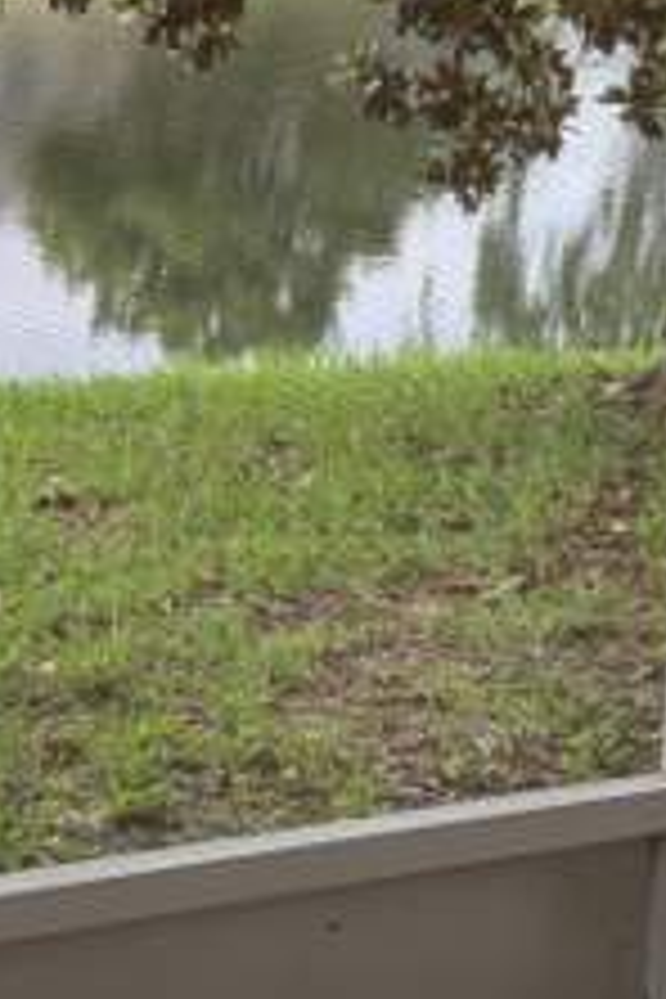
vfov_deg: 18.9
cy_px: 392
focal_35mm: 108
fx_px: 2997
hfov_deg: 12.4
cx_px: -158
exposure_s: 1/121
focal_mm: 6.76
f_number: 1.78
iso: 80
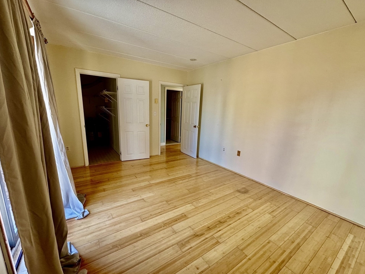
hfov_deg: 98.2
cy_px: 144
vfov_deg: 81.7
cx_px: 183
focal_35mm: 15
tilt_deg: -13.1
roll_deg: -2.2
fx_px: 158
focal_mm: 2.22
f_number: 2.2
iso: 250
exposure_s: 1/99
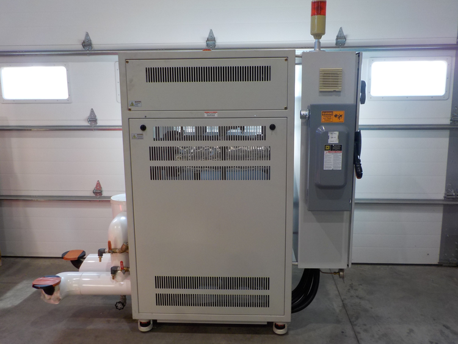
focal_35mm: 30
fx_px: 397
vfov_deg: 46.8
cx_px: 229
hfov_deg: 59.9
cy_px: 172
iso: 125
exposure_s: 1/40
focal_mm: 4.1
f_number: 3.3
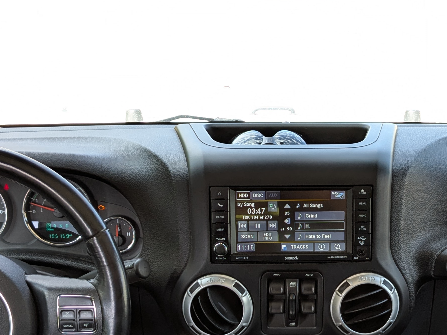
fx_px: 788
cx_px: 289
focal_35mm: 61
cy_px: 263
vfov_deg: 23.7
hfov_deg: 31.5
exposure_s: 1/187
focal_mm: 4.38
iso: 47
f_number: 1.73
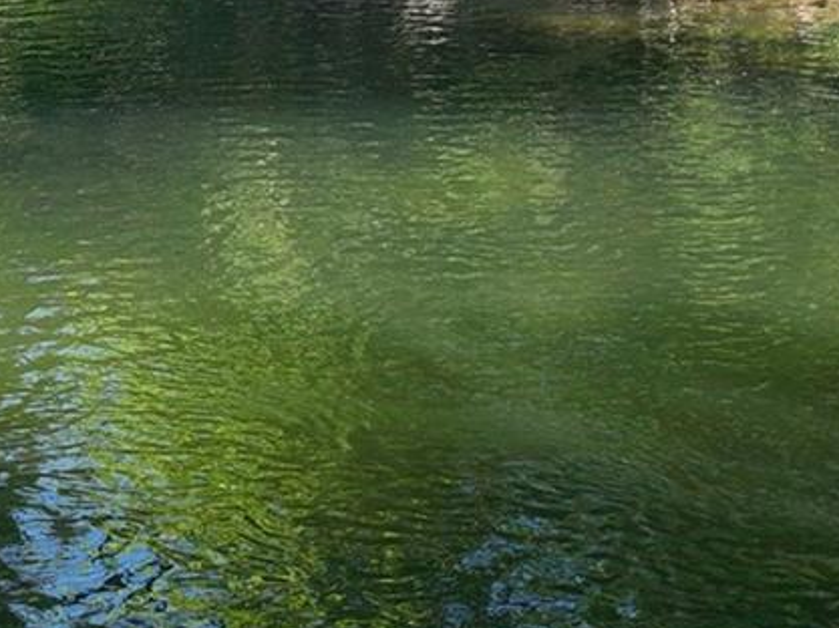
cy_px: -119
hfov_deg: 16.1
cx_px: -137
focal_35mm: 118
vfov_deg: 12.3
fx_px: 2858
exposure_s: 1/800
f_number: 2.8
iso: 300
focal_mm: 12.29
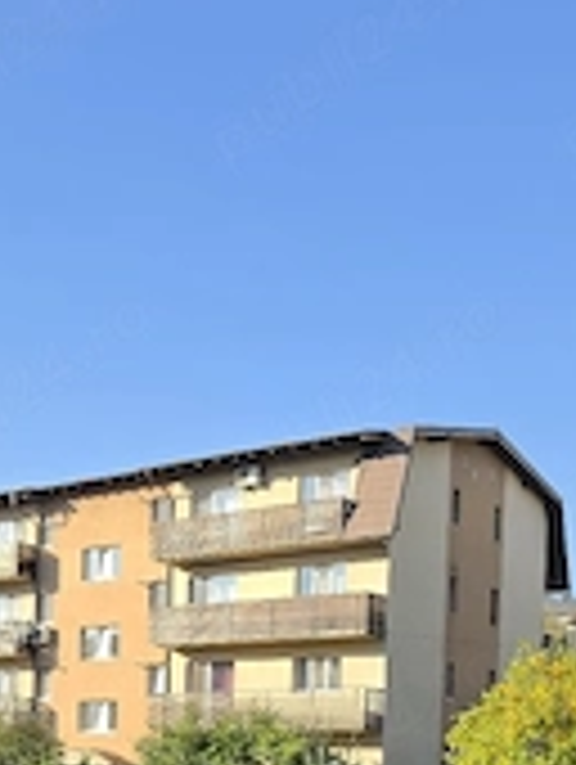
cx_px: 94
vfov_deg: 32.0
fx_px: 1195
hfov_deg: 26.5
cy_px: 810
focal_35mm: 54
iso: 64
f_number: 1.4
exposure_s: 1/5000
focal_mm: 6.5
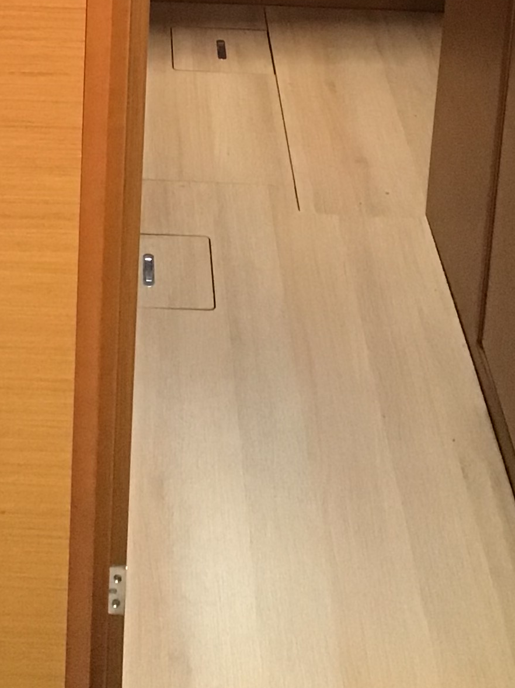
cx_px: 103
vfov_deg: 20.8
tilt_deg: -17.9
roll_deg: -1.6
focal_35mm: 86
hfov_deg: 17.0
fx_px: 1707
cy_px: -205
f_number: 2.4
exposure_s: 1/25
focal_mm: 3.3
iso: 200
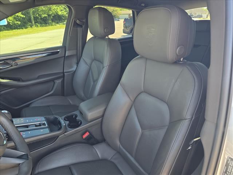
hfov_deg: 73.9
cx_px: 116
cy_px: 88
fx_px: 155
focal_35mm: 23
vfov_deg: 58.9
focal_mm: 6.3
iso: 125
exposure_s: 1/182
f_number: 1.7
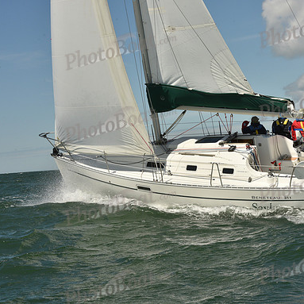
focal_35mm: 90
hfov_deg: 19.2
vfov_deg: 19.3
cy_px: 153
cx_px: 218
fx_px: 894
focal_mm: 70
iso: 320
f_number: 14
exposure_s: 1/800
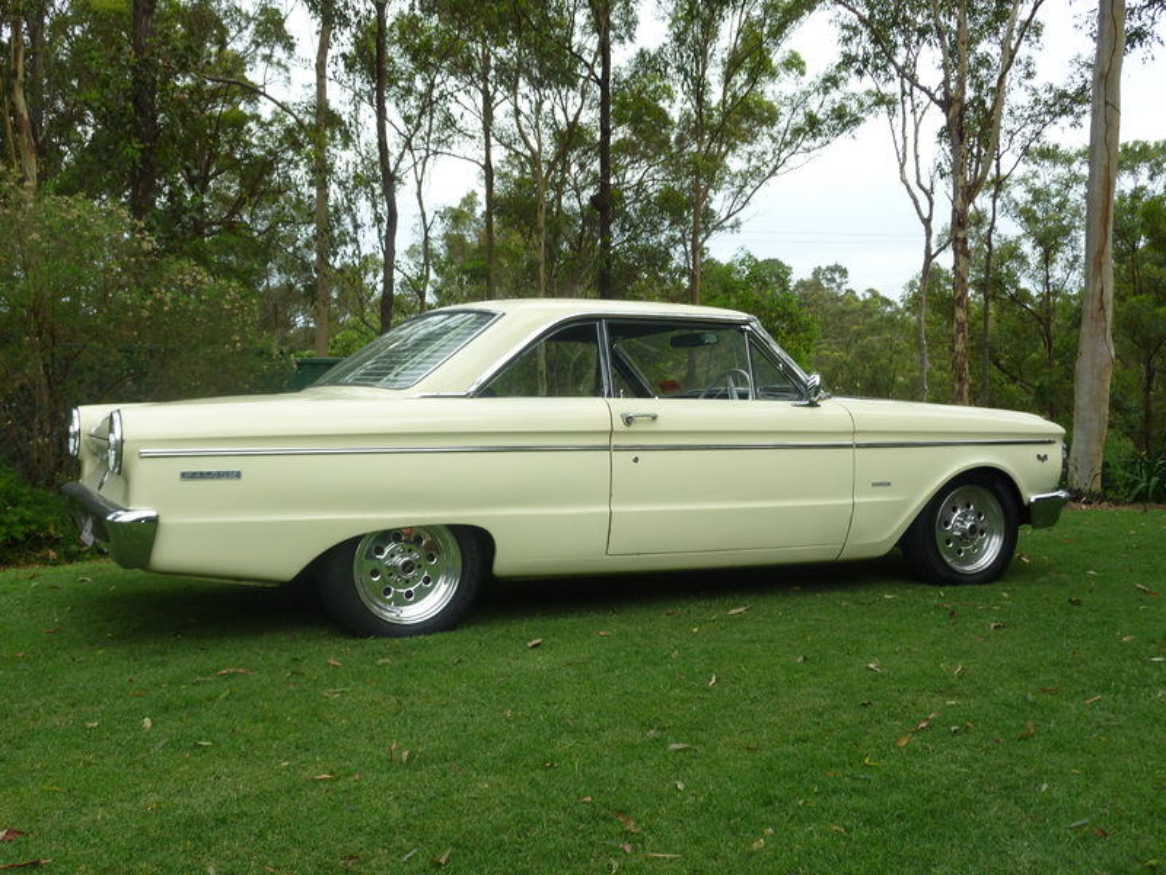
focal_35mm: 35
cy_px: 438
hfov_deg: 52.6
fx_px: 1179
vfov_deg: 40.7
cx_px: 583
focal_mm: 6.3
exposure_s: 1/80
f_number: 3.8
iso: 80
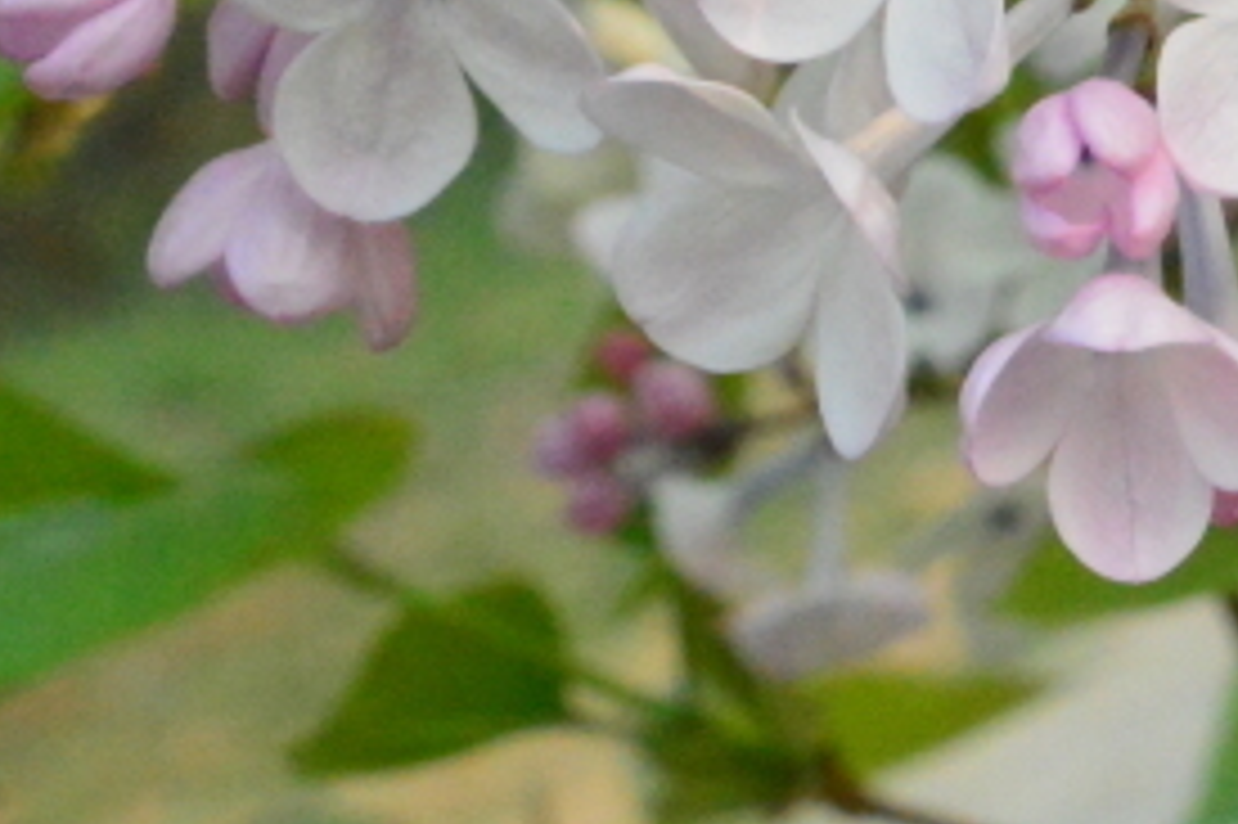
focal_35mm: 363
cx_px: 1733
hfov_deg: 5.6
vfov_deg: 3.8
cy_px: -362
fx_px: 12470
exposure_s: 1/250
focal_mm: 65
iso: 5000
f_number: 25
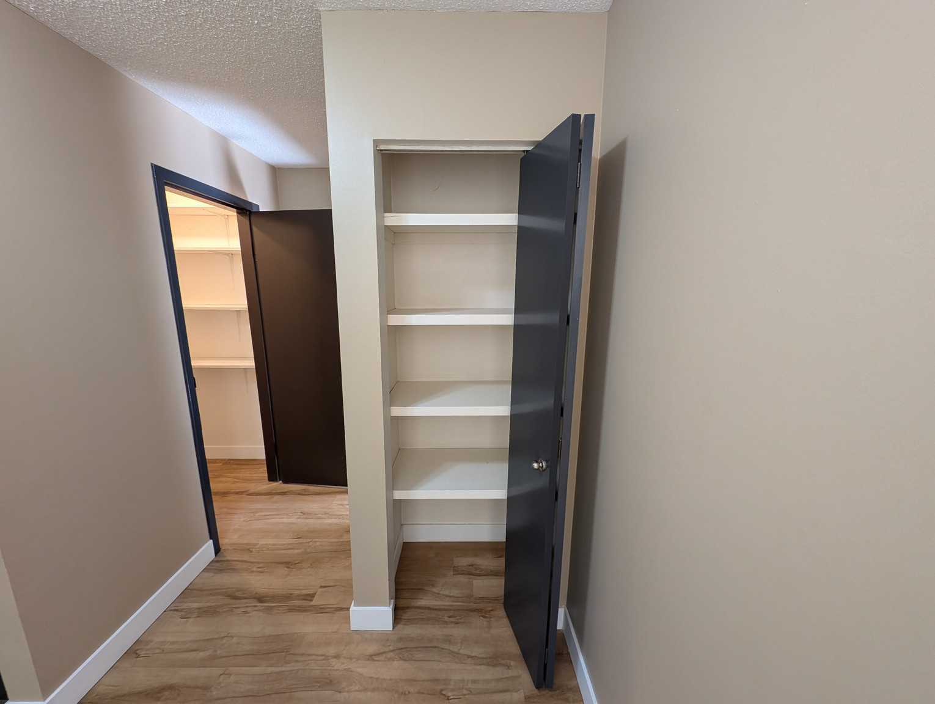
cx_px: 468
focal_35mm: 12
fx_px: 325
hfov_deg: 110.5
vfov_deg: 94.6
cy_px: 352
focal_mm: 2.23
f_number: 1.95
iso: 140
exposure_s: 1/23.8
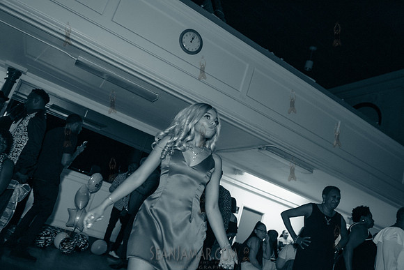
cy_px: 135
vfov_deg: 42.3
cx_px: 202
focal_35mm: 31
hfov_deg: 60.3
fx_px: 348
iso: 2000
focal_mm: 31
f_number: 3.5
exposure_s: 1/250
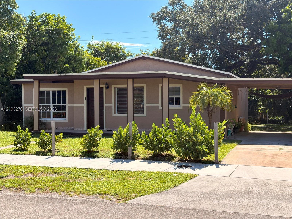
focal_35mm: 48
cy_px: 110
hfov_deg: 39.7
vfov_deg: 30.3
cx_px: 146
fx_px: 405
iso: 80
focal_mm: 6.76
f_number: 1.78
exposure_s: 1/3534
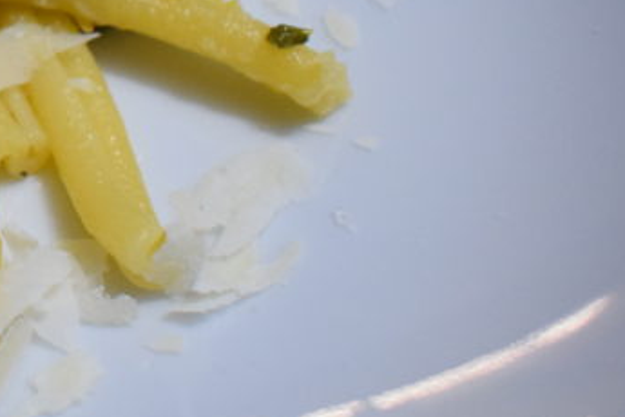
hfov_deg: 18.8
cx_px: -252
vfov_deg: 13.7
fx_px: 1701
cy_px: -39
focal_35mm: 98
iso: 2000
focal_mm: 22
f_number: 4
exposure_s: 1/125
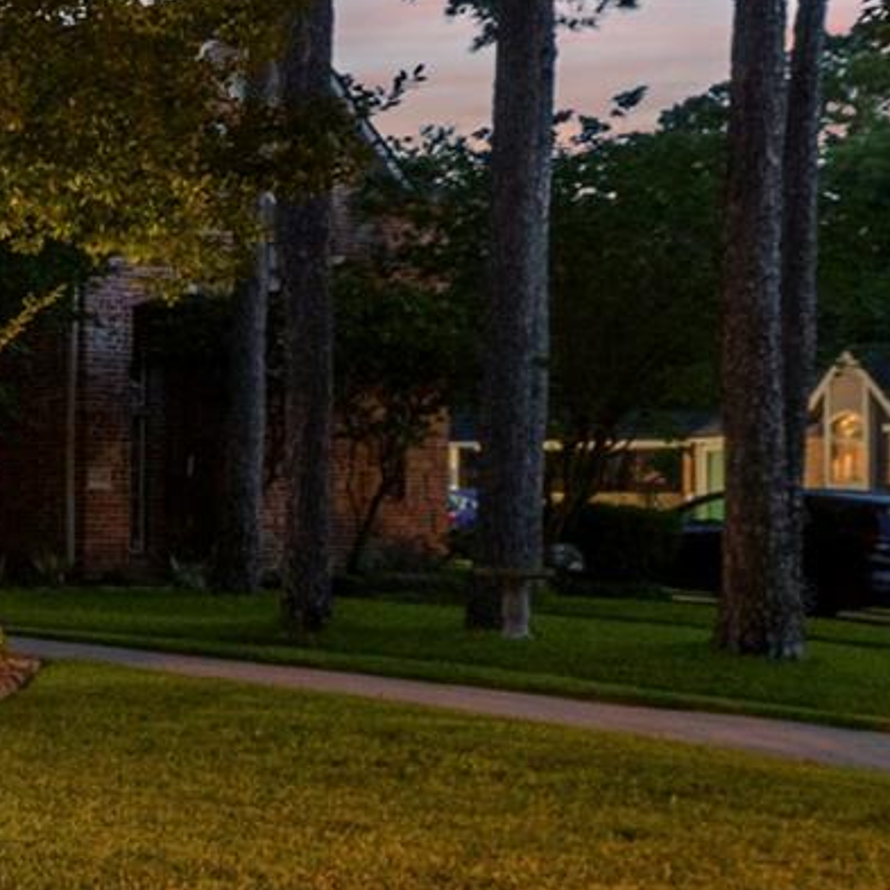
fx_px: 1803
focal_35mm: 62
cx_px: -1139
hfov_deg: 16.1
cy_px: 448
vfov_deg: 27.7
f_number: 11
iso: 400
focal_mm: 14
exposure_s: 2
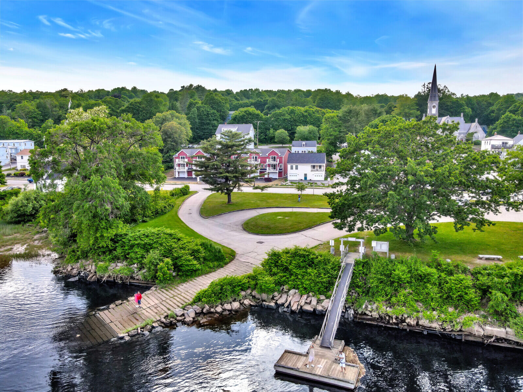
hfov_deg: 71.6
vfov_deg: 56.8
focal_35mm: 24
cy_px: 196
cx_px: 262
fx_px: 363
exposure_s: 1/320
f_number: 2.8
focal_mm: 4.5
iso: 200
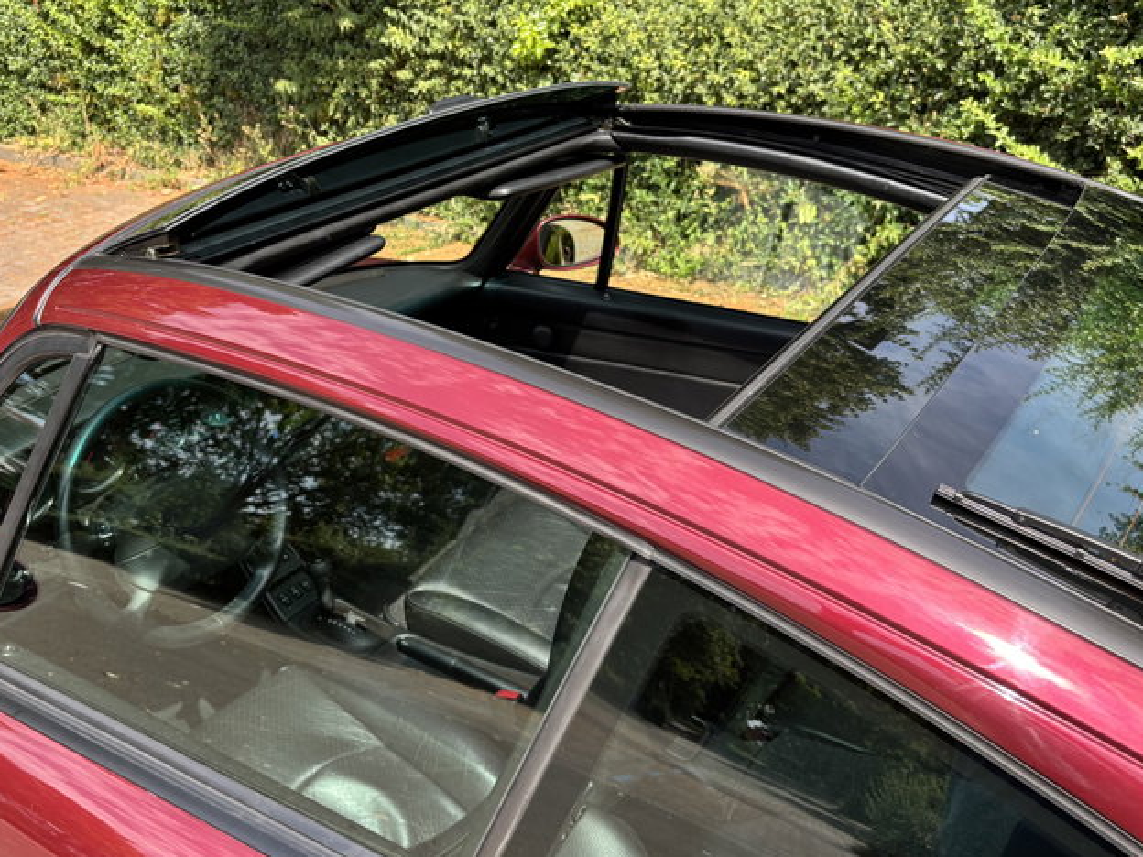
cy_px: 394
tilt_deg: -24.1
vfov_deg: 44.1
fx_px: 1057
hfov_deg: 56.7
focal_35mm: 32
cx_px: 513
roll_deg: +2.2
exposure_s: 1/707
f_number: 1.6
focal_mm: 5.96
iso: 50
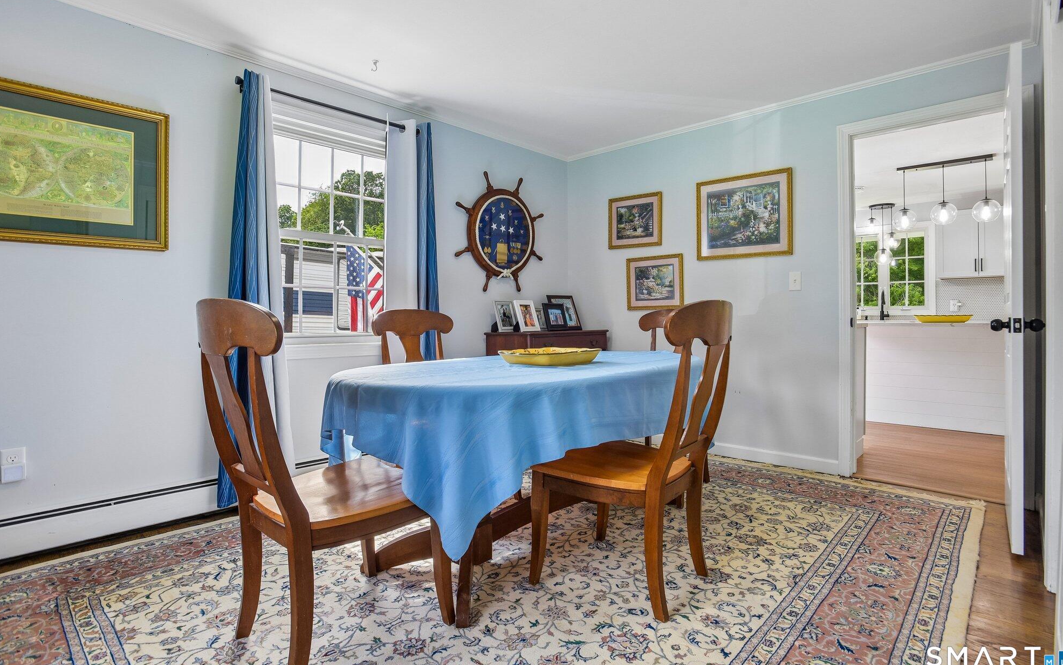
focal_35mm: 18
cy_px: 311
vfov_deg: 64.9
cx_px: 542
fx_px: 521
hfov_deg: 91.1
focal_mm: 17
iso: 400
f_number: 11
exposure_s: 1/50
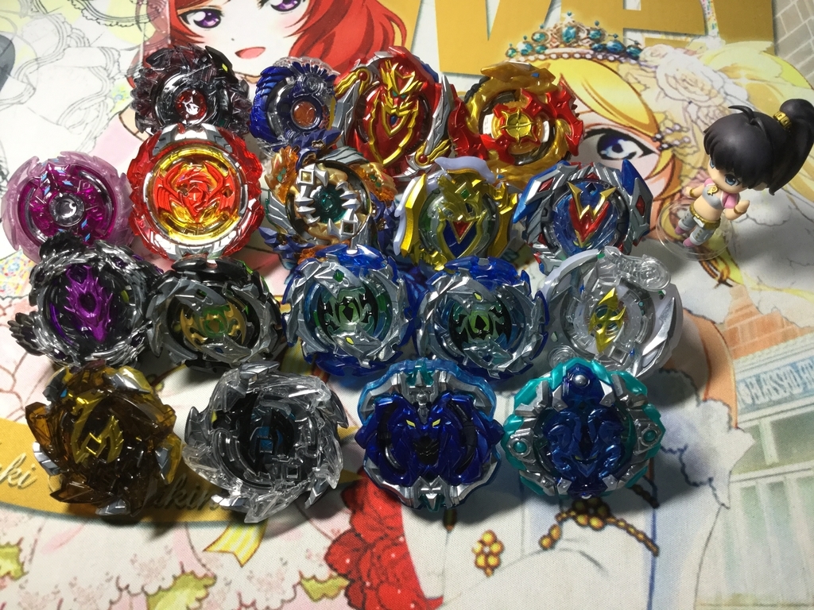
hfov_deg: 58.4
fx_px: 729
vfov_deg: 45.4
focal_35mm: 31
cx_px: 407
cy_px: 305
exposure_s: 1/30
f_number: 2.4
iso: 64
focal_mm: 3.3
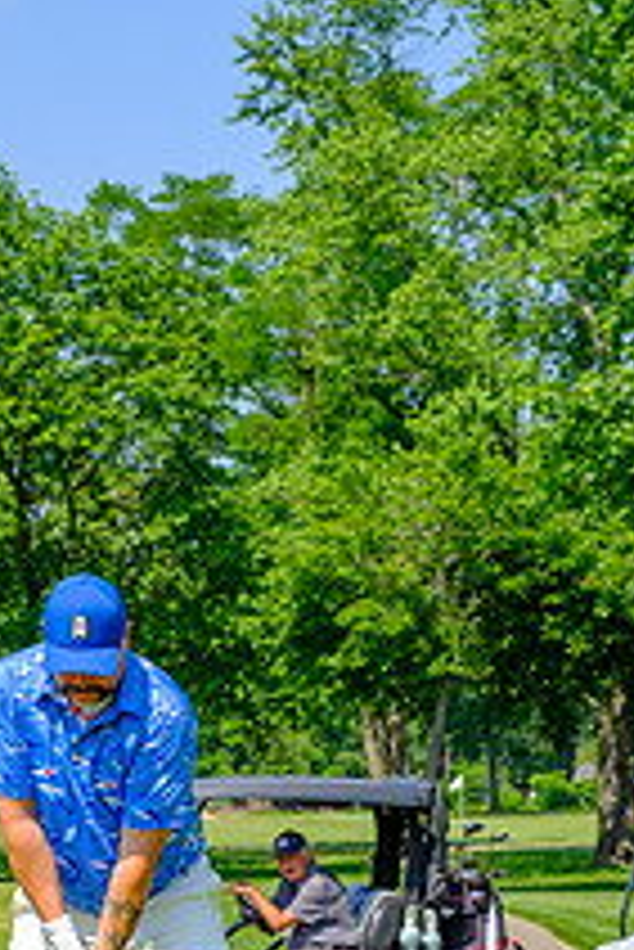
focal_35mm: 115
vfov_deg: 17.5
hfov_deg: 11.9
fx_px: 3033
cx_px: 117
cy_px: 864
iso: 200
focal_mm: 35.8
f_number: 9
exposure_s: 1/320
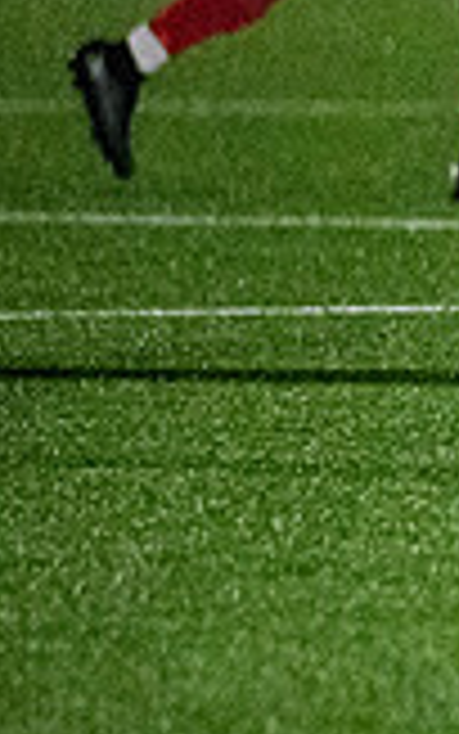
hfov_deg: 1.1
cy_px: 292
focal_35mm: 1225
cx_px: 2152
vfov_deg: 1.7
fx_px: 24497
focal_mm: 200
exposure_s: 1/1000
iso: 8000
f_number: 2.8
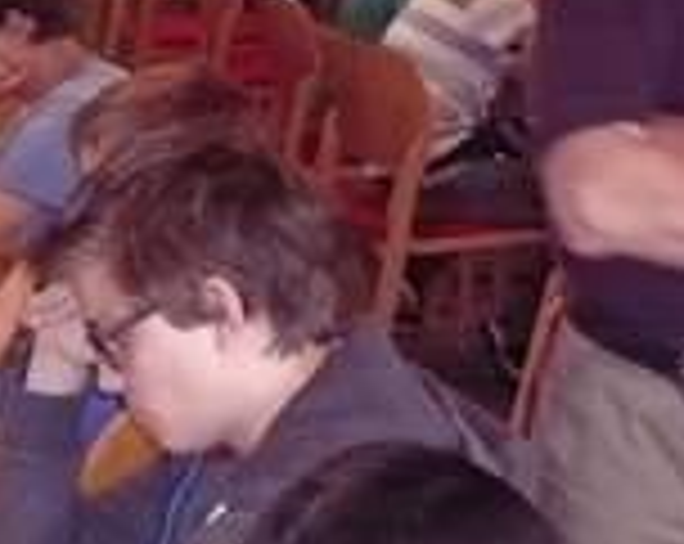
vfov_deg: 11.2
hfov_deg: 13.2
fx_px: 2728
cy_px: 661
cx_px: -459
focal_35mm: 135
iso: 250
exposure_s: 1/30
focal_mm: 5.8
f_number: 2.8
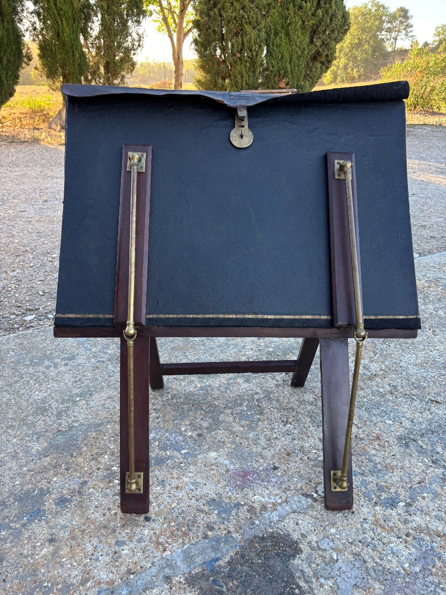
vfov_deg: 67.3
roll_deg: -0.3
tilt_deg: -26.7
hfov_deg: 53.1
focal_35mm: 26
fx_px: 447
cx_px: 223
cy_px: 298
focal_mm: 5.96
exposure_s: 1/136
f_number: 1.6
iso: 32
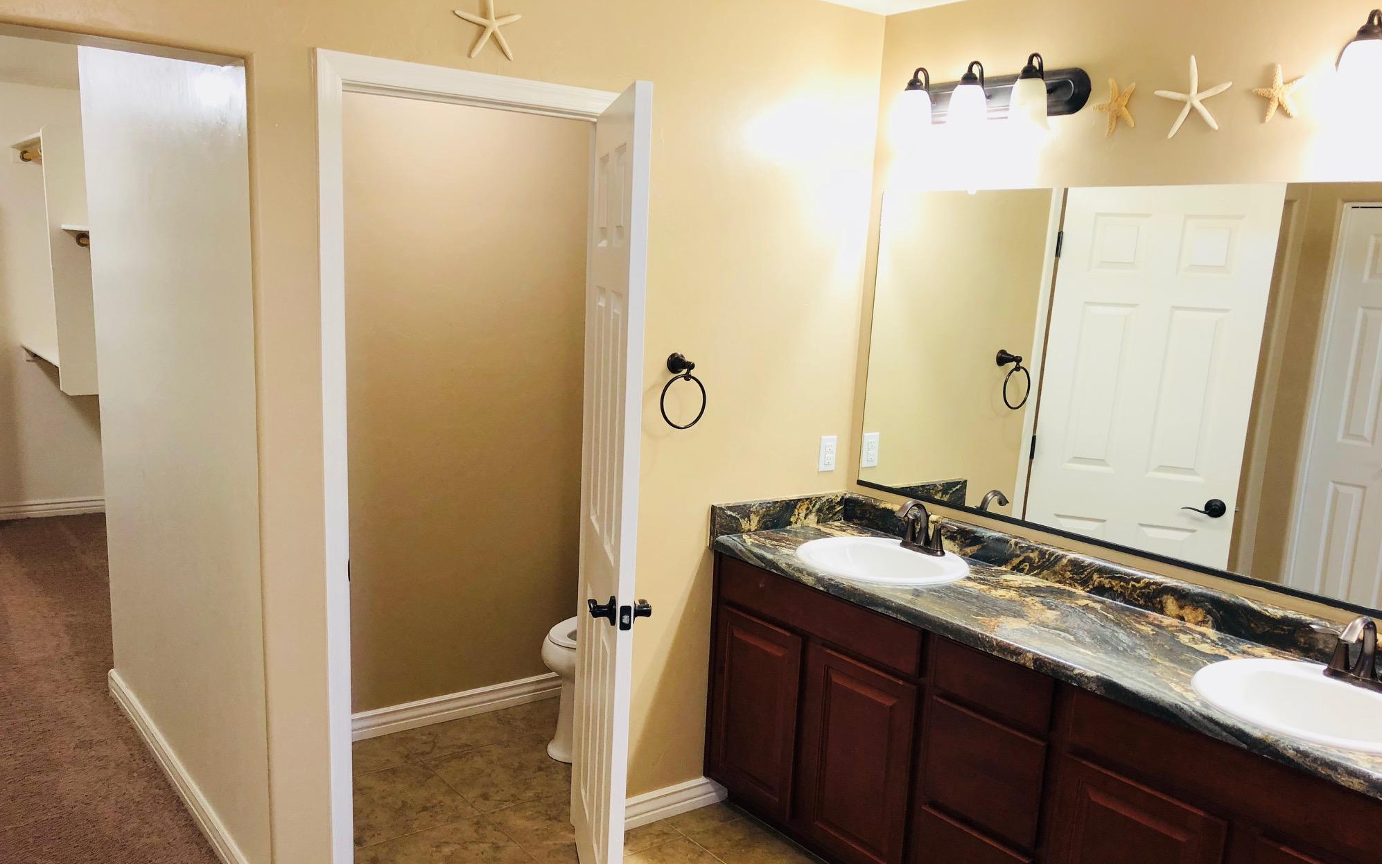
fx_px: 1130
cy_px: 508
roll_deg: -2.6
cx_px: 698
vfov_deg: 41.7
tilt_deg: -12.7
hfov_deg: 62.9
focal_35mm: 30
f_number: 1.8
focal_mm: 4
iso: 40
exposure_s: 1/24
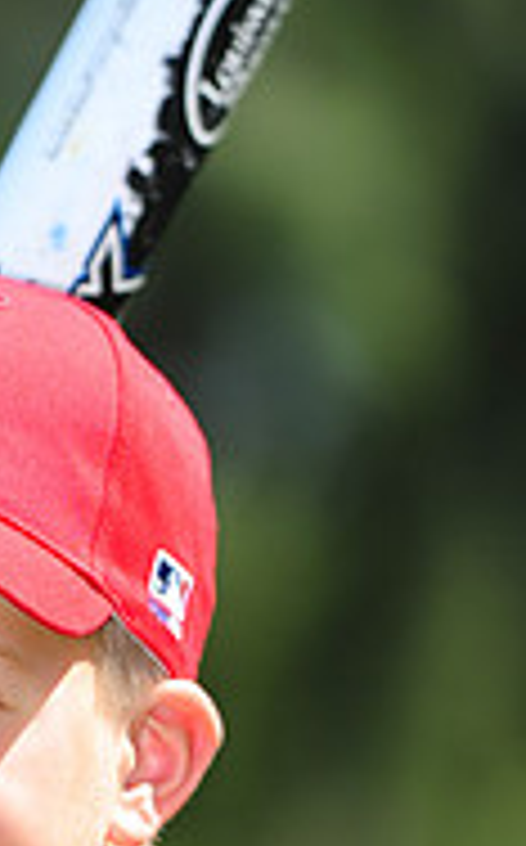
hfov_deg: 2.1
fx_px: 14471
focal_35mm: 629
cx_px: -153
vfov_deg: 3.3
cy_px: 1116
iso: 200
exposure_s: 1/800
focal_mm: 200
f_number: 4.5
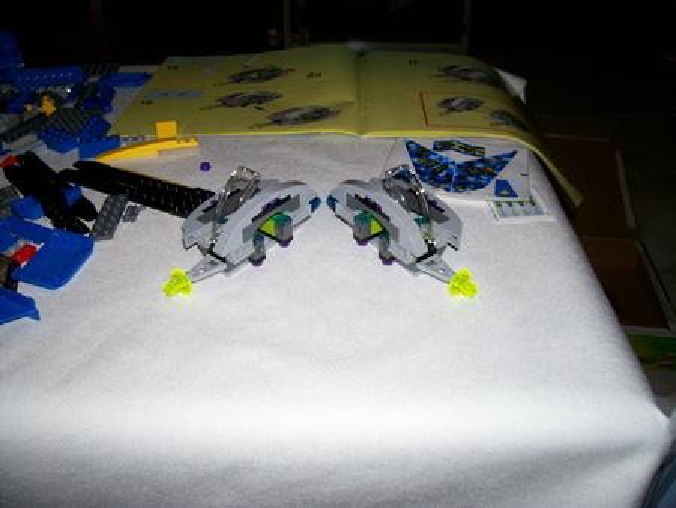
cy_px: 254
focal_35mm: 34
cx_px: 338
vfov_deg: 41.8
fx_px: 664
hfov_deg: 53.9
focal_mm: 5.6
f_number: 2.7
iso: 80
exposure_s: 1/64
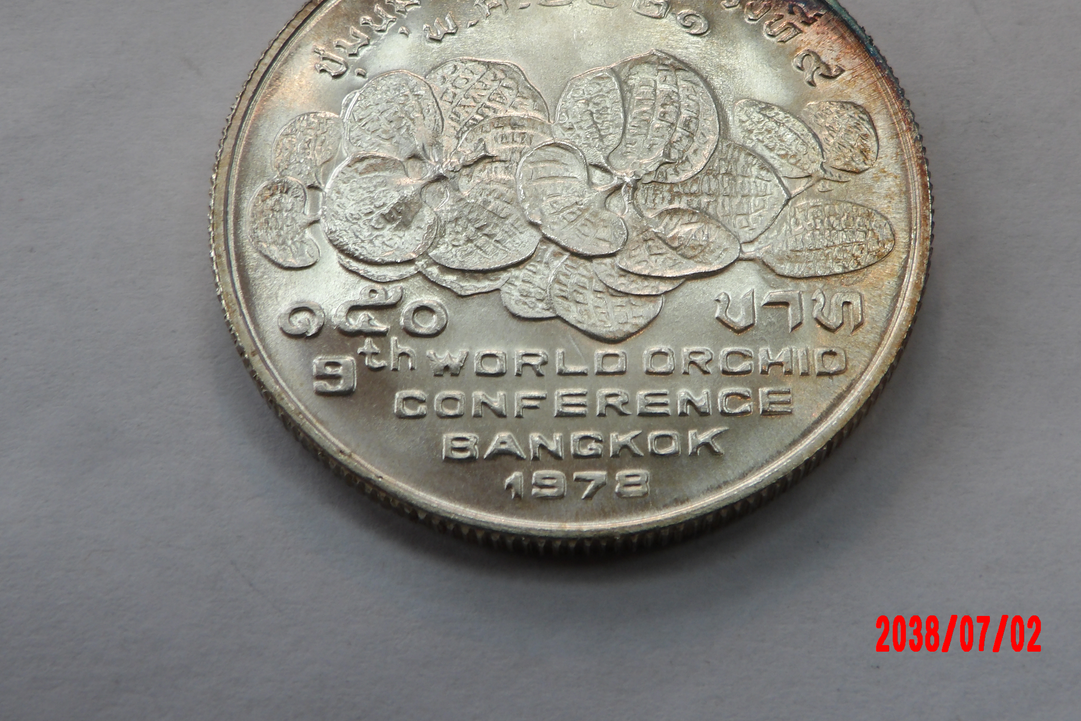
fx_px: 1651
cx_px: 602
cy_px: 236
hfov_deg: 36.2
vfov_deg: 24.5
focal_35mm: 55
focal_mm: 7.6
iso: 100
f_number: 4.9
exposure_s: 1/43
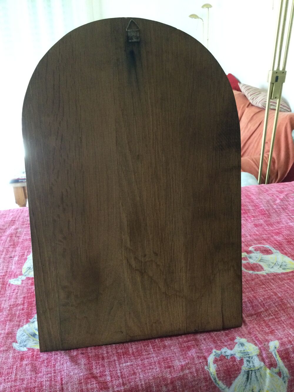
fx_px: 351
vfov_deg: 58.3
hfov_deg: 45.4
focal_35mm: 31
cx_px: 147
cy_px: 196
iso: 250
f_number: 2.4
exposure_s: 1/33
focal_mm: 3.3
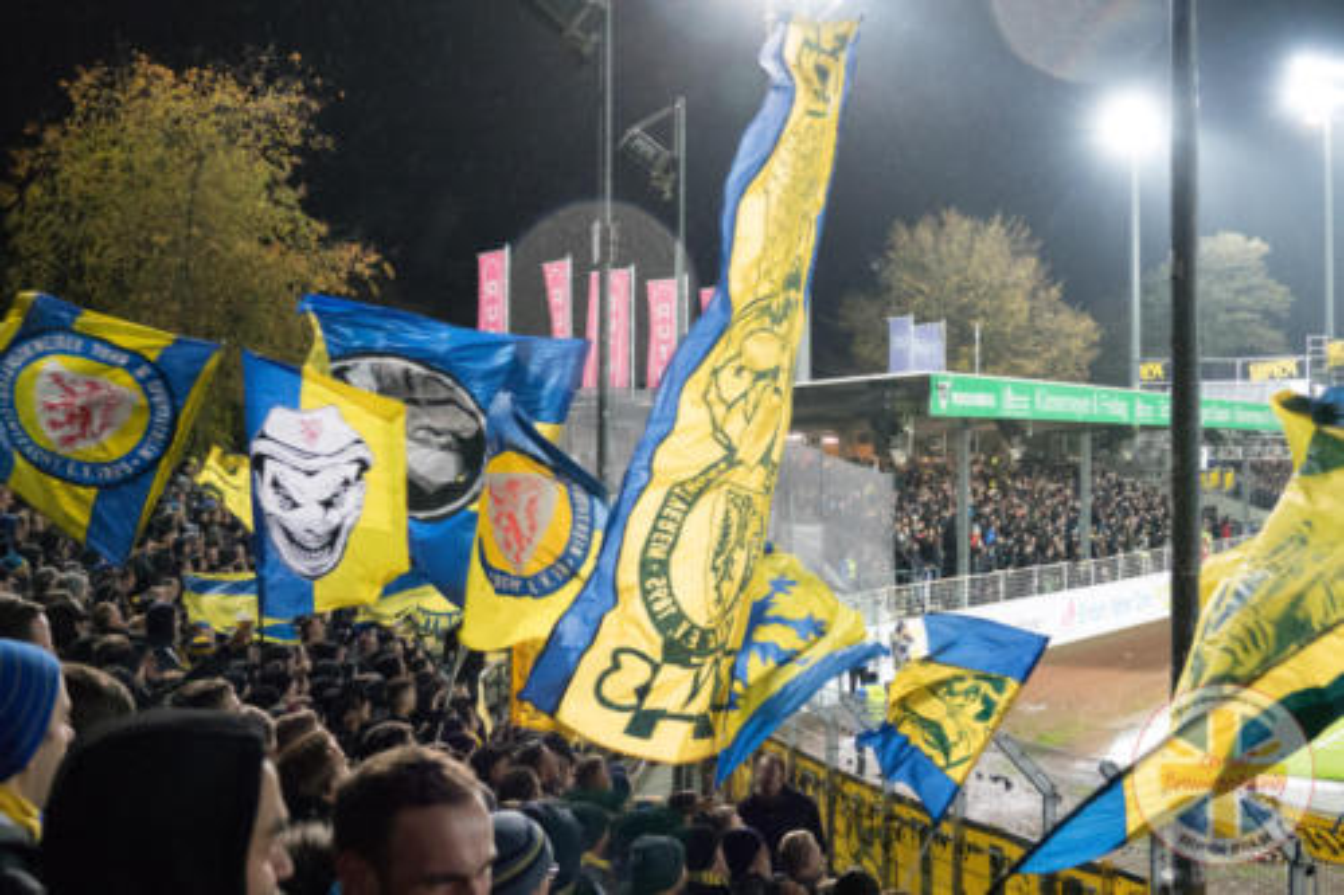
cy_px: 448
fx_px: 1791
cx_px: 672
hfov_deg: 41.1
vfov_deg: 28.1
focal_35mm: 48
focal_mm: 17.55
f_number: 3.2
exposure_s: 1/125
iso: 3200
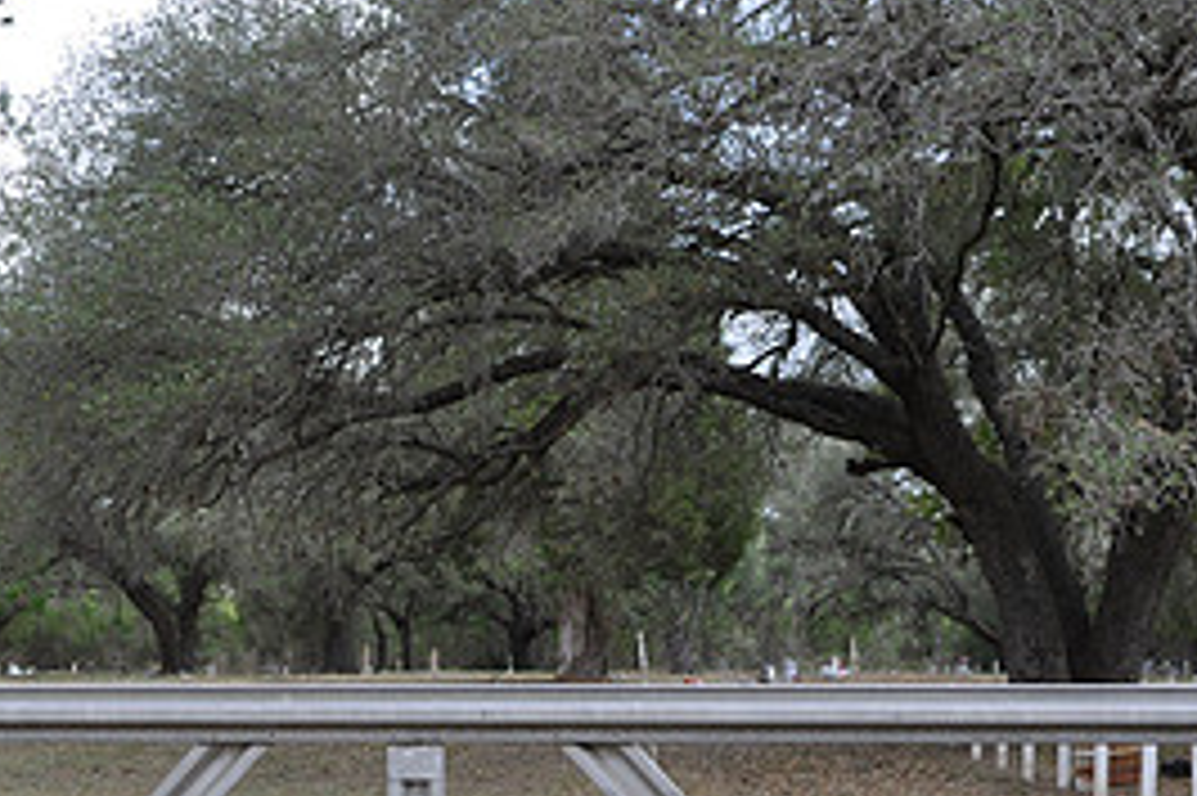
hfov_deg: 23.8
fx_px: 2824
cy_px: 834
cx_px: 405
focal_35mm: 85
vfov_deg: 15.7
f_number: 7.1
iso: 200
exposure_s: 1/60
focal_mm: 26
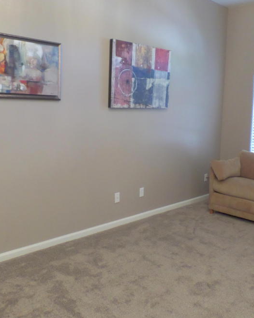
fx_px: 329
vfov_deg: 51.3
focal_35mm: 35
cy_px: 134
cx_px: 150
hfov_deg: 42.0
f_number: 2.8
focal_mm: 4.1
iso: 400
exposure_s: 1/30
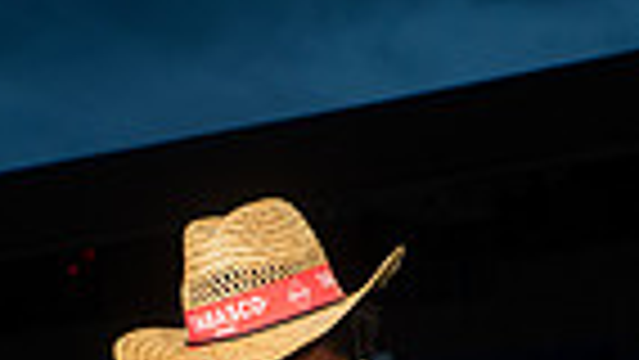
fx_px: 2695
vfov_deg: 7.0
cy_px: 986
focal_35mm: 159
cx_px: 302
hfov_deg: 13.5
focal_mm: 48
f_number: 7.1
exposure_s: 1/320
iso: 800
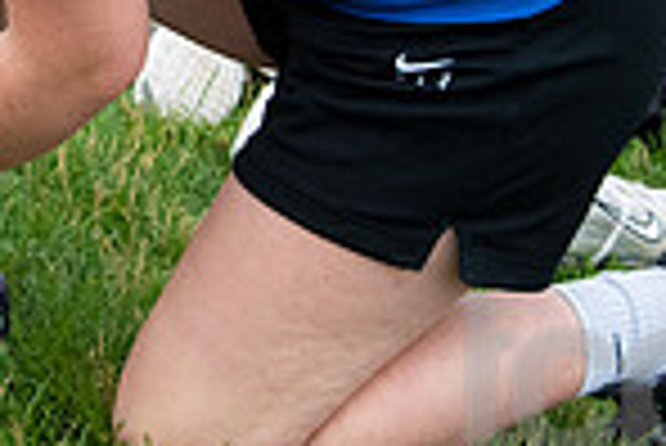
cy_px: -178
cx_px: -36
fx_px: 2759
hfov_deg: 13.5
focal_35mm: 149
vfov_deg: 9.0
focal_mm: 38
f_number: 5.6
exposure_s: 1/1600
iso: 2000
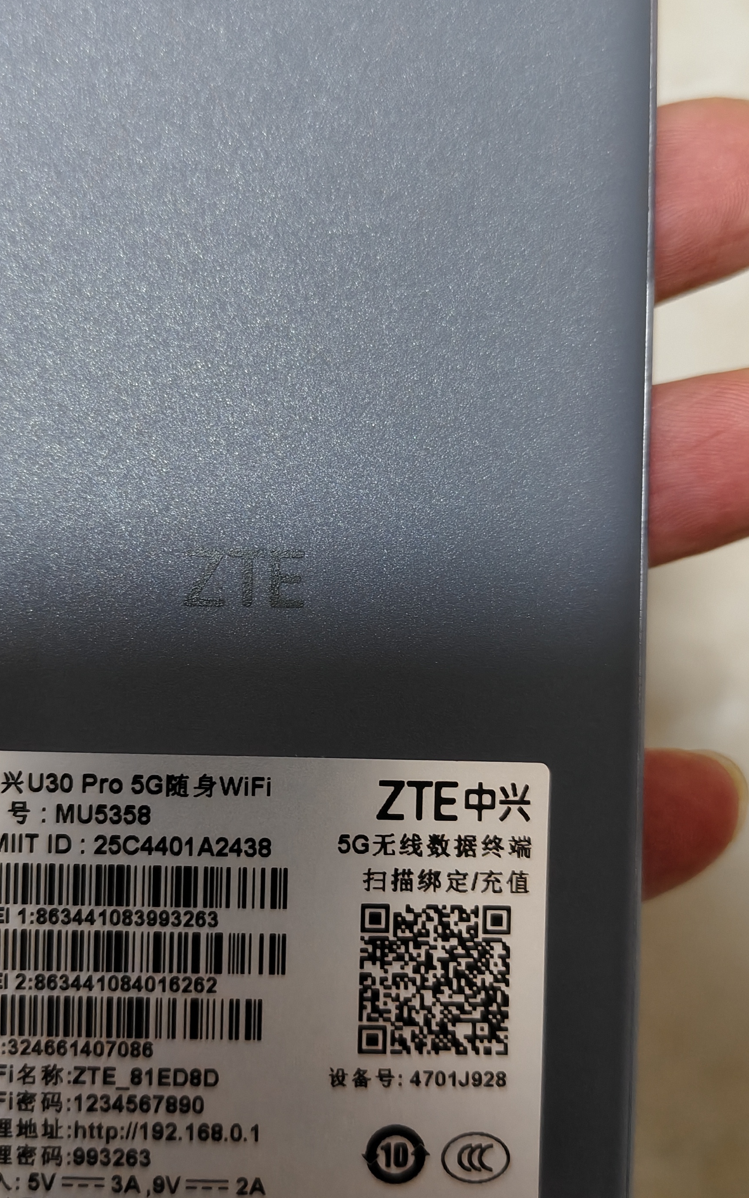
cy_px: 597
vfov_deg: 54.0
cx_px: 312
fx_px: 1176
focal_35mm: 36
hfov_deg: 35.3
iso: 124
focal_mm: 5.56
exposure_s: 1/50
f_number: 1.88
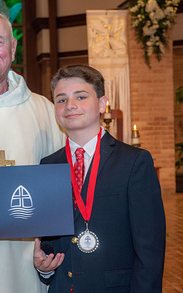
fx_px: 768
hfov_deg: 13.6
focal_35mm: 96
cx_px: 61
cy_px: 146
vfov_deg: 21.7
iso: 1600
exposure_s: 1/125
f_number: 5.6
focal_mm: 62
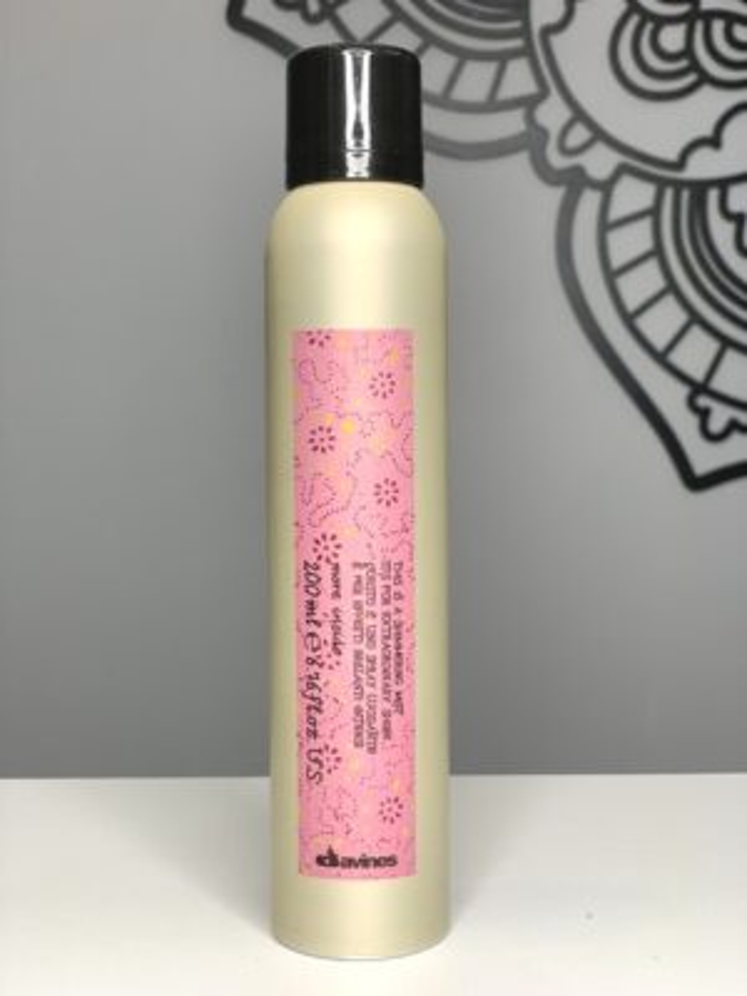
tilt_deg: -3.7
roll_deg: +0.4
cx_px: 374
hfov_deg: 28.0
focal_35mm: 52
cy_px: 498
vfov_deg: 36.8
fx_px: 1496
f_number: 2.4
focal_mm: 6
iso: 50
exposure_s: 1/98
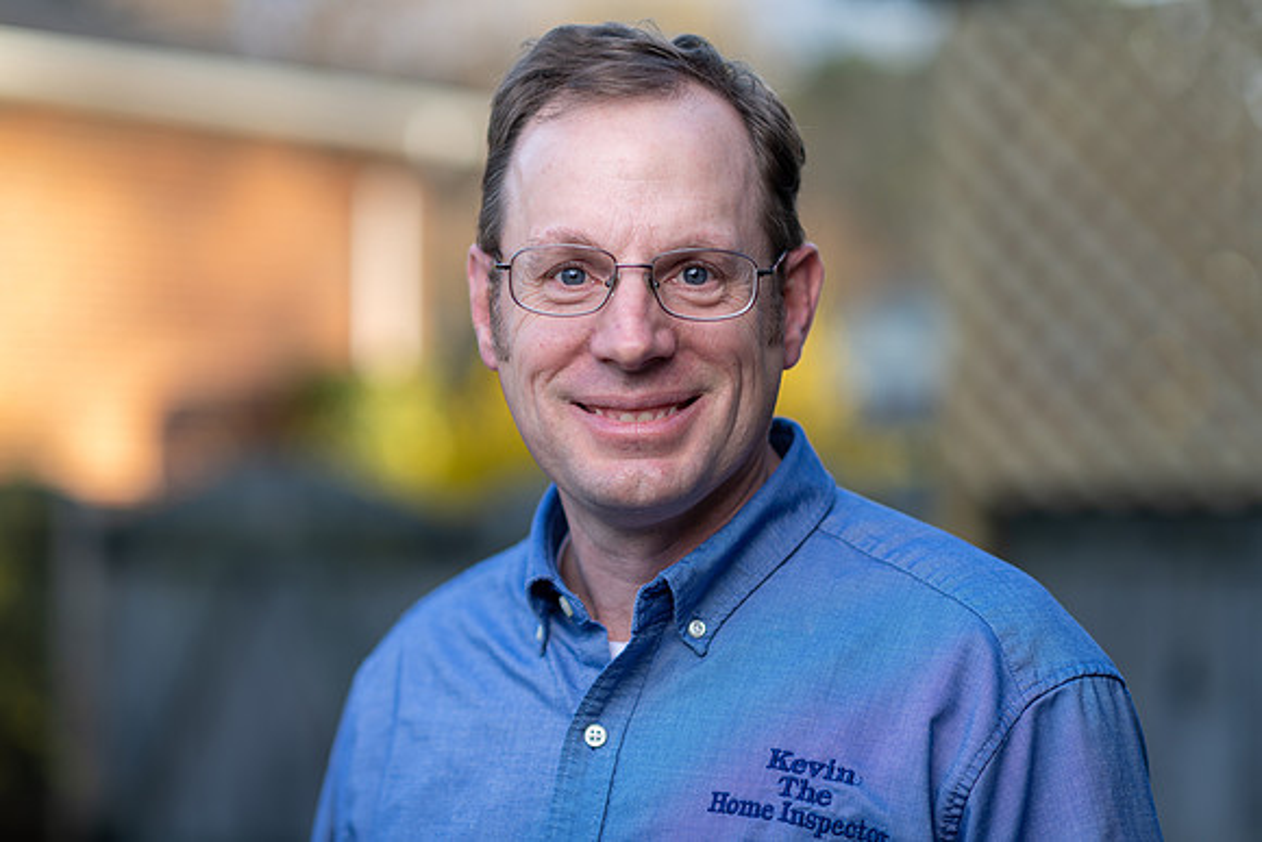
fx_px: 2980
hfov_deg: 23.9
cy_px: 421
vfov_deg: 16.1
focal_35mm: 85
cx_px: 631
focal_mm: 85
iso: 64
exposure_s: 1/200
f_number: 2.2
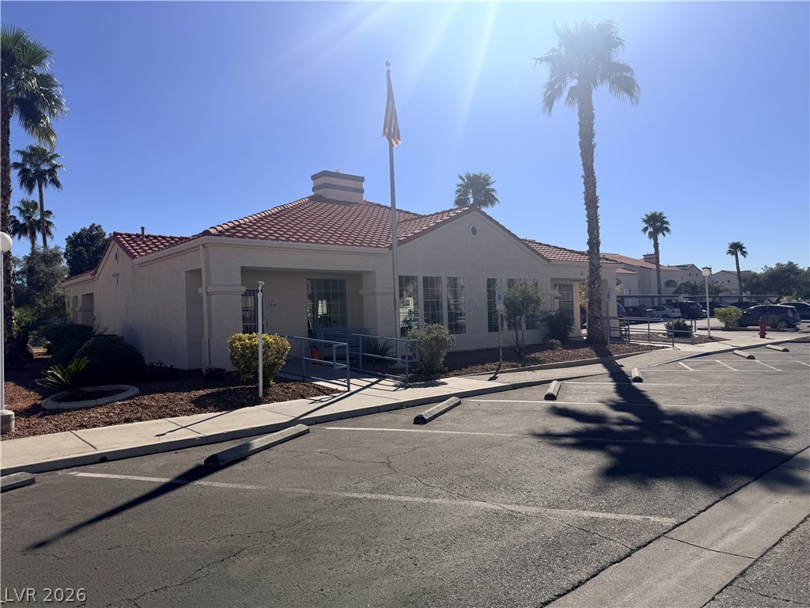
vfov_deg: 56.8
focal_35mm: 24
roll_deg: +0.9
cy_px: 304
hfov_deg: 71.6
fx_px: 562
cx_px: 405
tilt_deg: +3.5
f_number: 1.78
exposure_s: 1/9091
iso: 80
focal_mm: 6.76
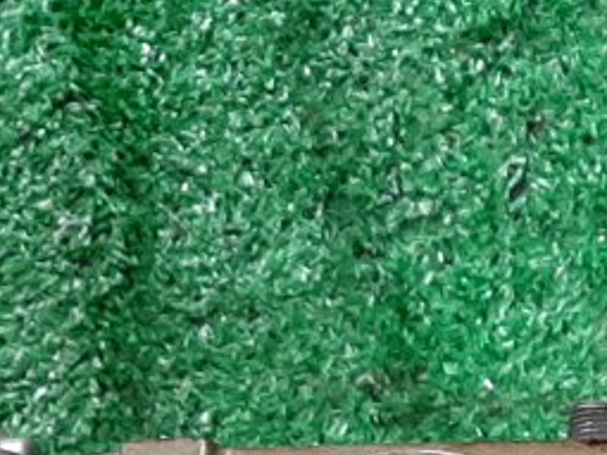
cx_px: 1057
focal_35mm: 147
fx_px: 2576
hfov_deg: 12.4
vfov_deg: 9.6
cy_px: 829
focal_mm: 3.93
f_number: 1.7
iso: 91
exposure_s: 1/50
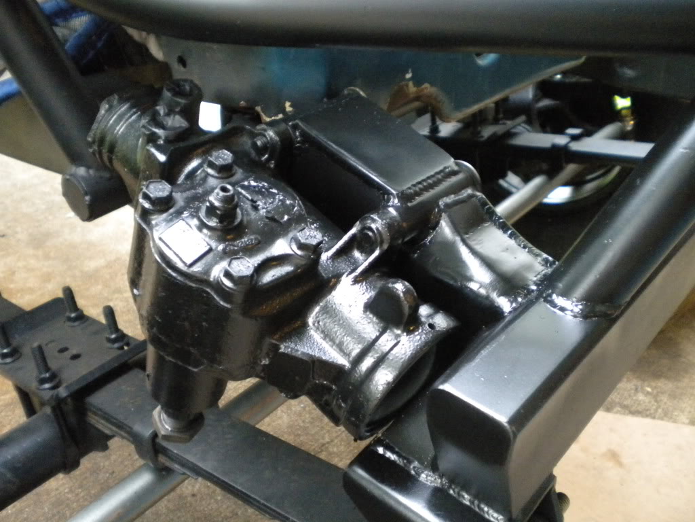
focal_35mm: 35
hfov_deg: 52.6
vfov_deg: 40.7
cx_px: 348
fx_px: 703
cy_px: 261
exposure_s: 1/24
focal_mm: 6.3
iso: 800
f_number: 3.1
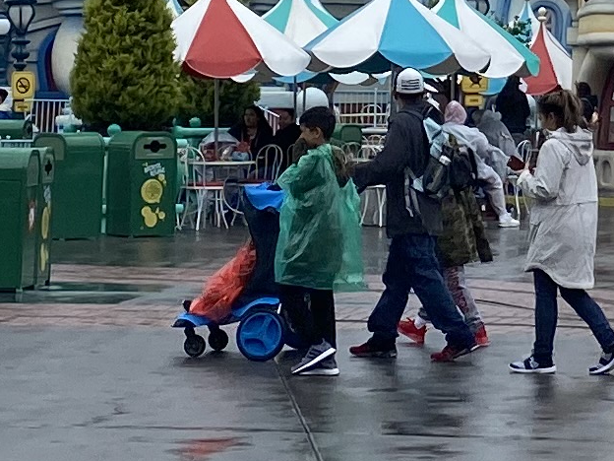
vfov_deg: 8.6
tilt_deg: +6.9
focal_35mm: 168
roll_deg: -0.8
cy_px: -235
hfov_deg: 11.7
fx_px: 2980
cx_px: 594
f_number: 1.8
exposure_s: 1/2463
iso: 32
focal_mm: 4.25
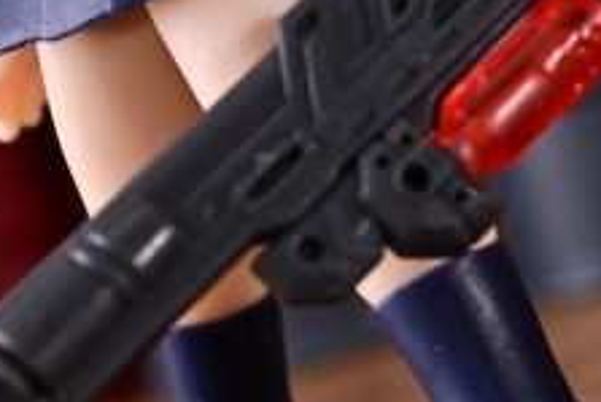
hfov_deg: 8.6
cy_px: -333
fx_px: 3930
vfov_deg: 5.7
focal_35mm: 235
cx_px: 833
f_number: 6.3
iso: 100
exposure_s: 1/1.3
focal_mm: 35
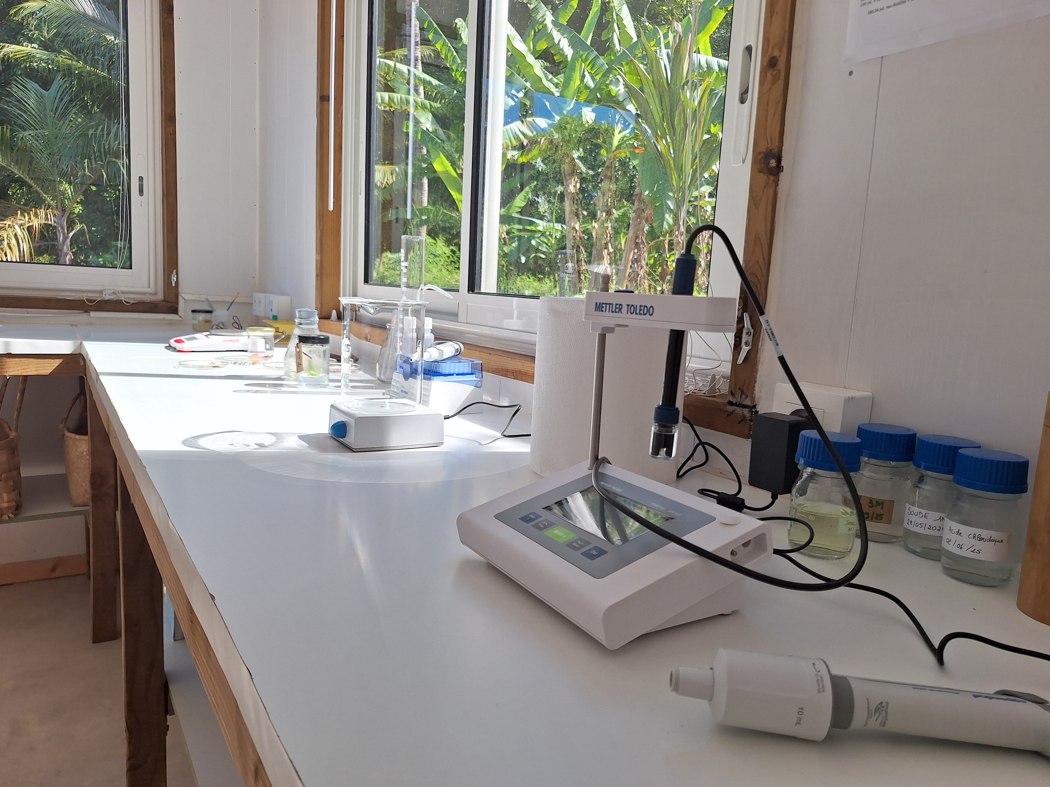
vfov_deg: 58.9
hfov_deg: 73.9
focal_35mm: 23
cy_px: 394
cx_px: 525
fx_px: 698
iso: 40
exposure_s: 1/689
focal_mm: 5.54
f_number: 1.8
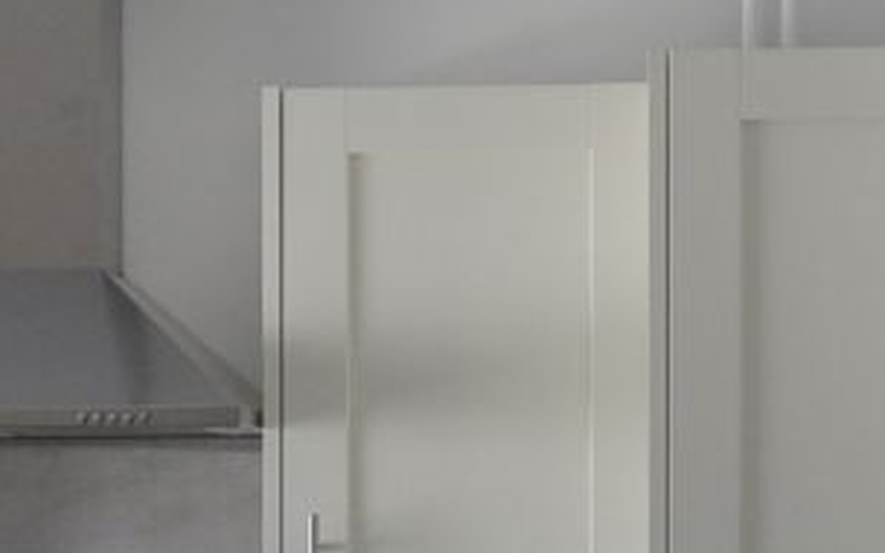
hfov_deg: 11.2
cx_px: 41
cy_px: 1057
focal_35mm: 185
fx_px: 4462
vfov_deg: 6.9
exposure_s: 1/100
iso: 400
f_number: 5
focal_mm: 18
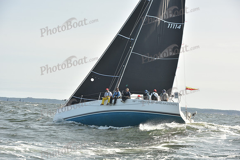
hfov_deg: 18.6
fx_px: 733
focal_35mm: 110
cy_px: 80
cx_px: 120
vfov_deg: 12.5
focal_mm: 110
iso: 250
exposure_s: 1/800
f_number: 7.1
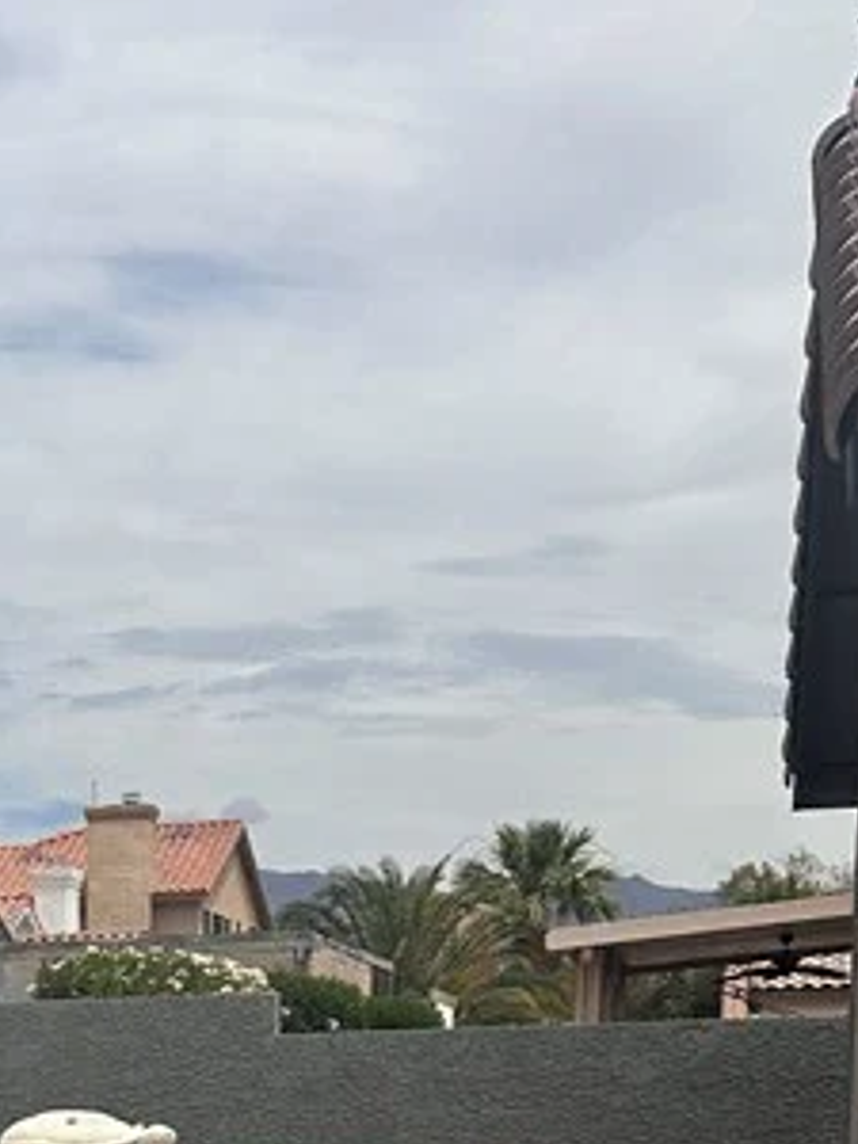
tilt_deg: -7.0
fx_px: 2710
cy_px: 1552
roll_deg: -2.2
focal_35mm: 82
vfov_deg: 21.2
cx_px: -156
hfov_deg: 17.2
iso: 80
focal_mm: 6.86
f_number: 1.78
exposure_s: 1/8197
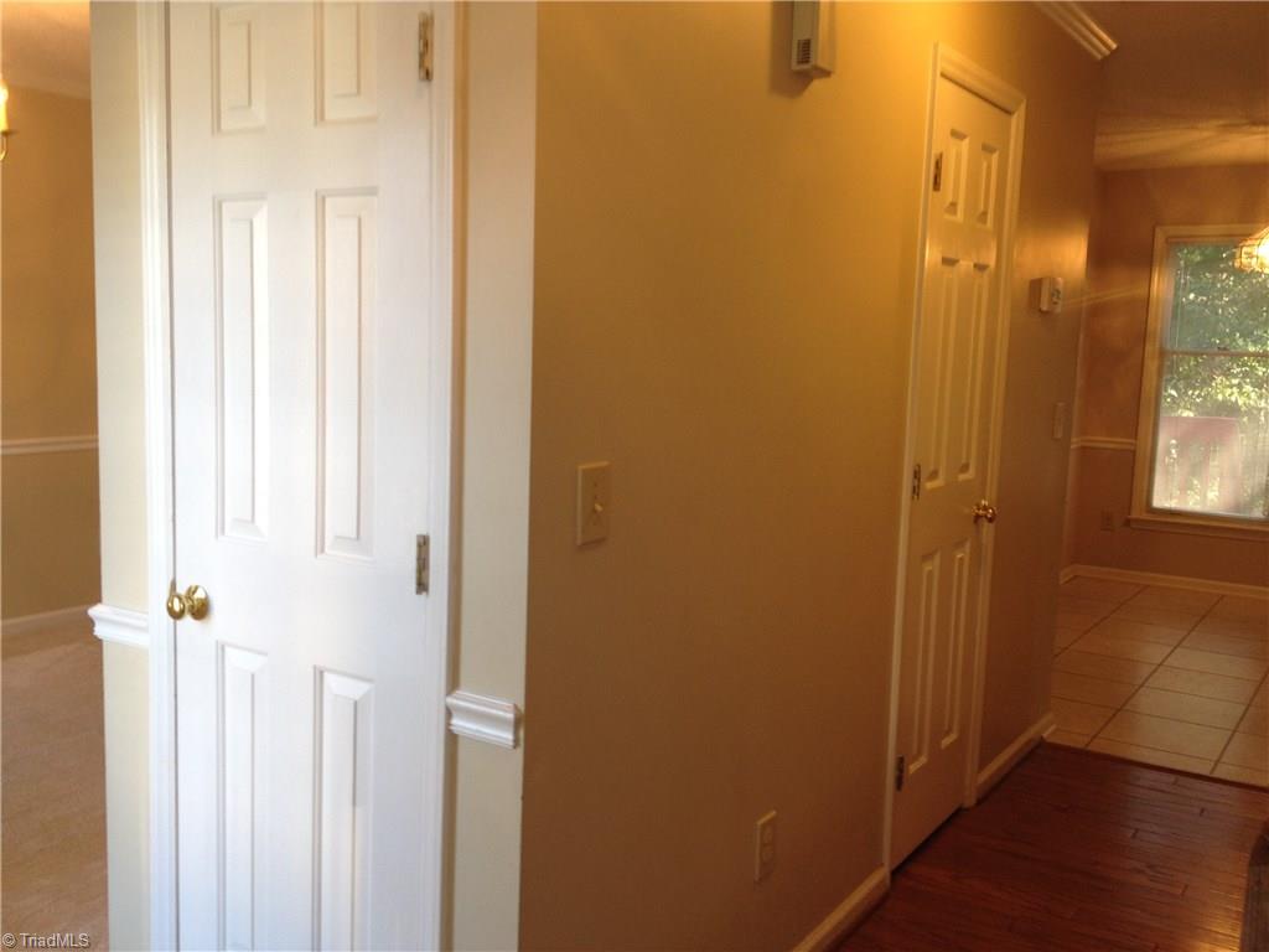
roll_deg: -1.1
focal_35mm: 35
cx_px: 634
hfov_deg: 52.6
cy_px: 476
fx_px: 1283
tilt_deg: -7.2
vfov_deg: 40.7
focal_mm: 4.28
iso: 50
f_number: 2.4
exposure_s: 1/24
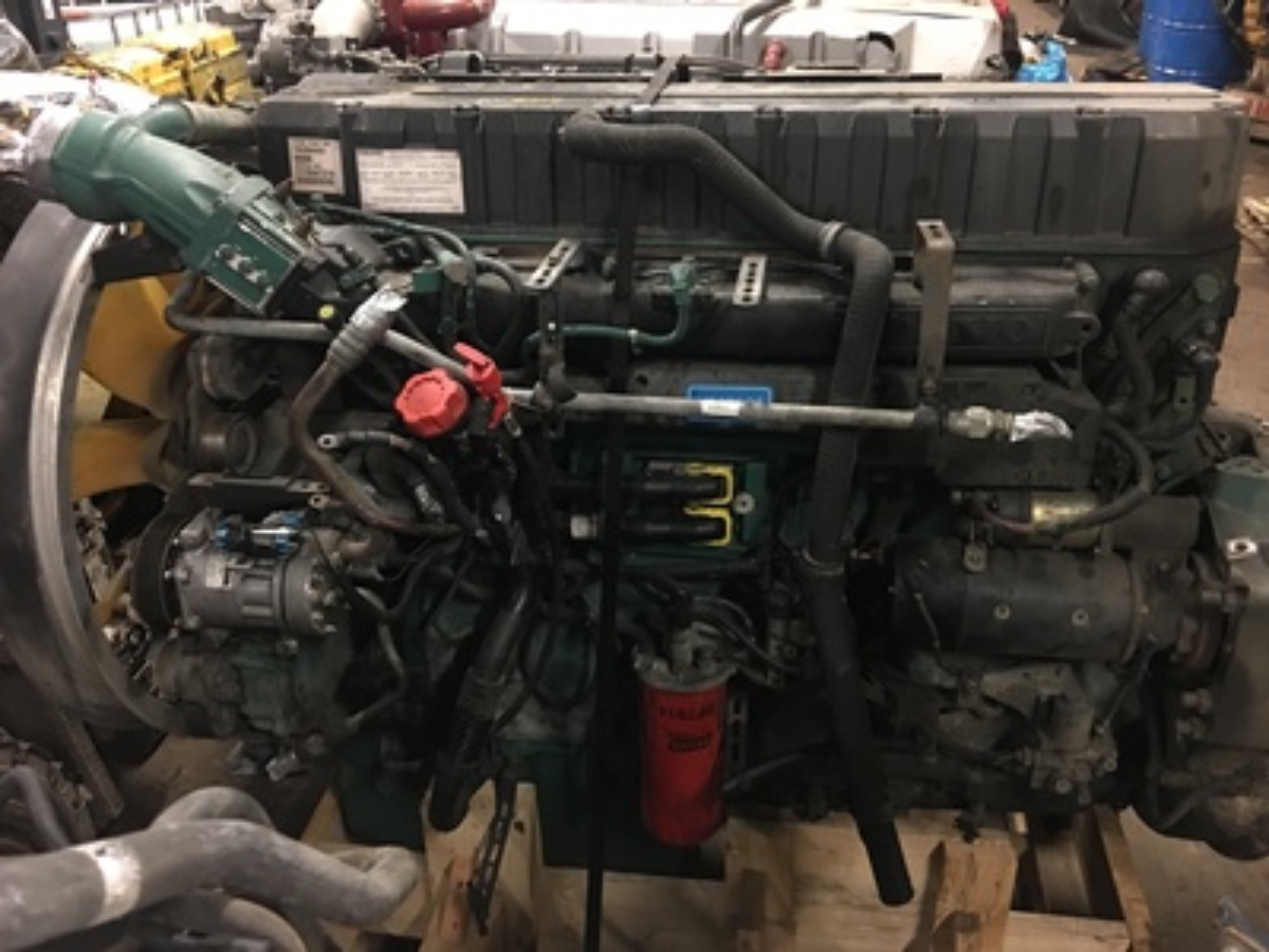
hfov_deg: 61.7
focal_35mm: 29
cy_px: 476
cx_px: 634
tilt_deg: -30.5
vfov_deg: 48.2
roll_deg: +3.5
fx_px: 1063
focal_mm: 4.15
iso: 100
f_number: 2.2
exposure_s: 1/4
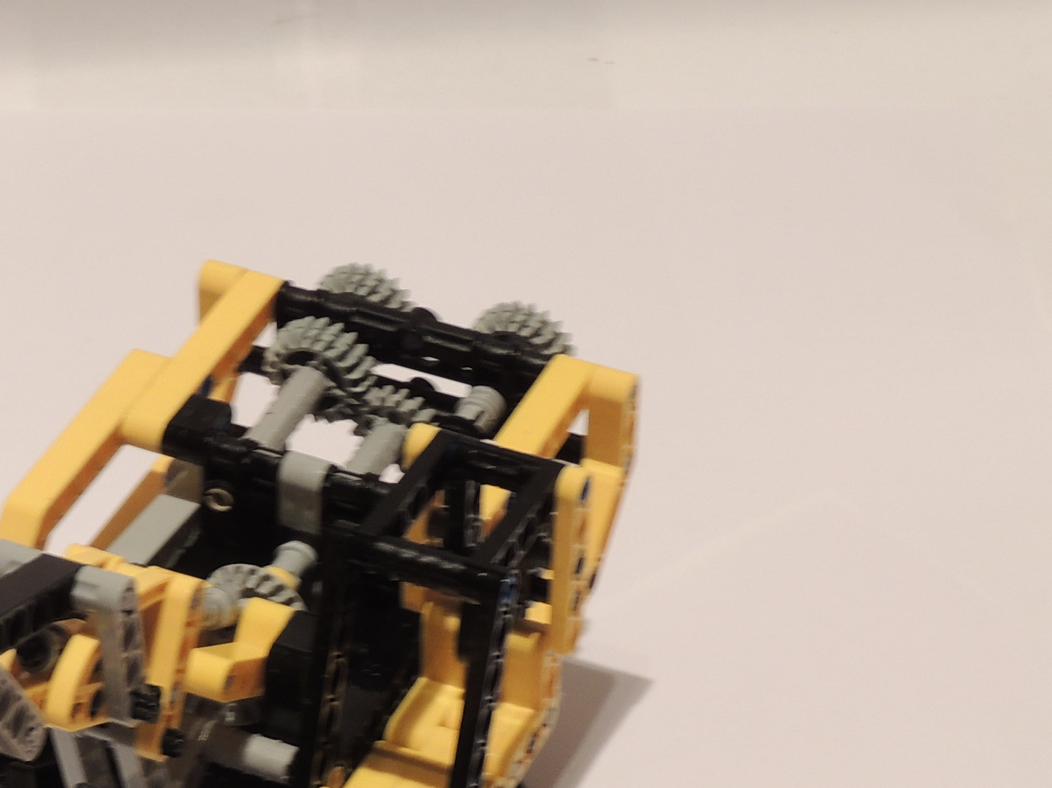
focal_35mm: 151
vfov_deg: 9.8
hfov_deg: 13.0
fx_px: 4589
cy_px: 590
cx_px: 151
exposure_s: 1/2.5
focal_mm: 10.7
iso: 100
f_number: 4.2
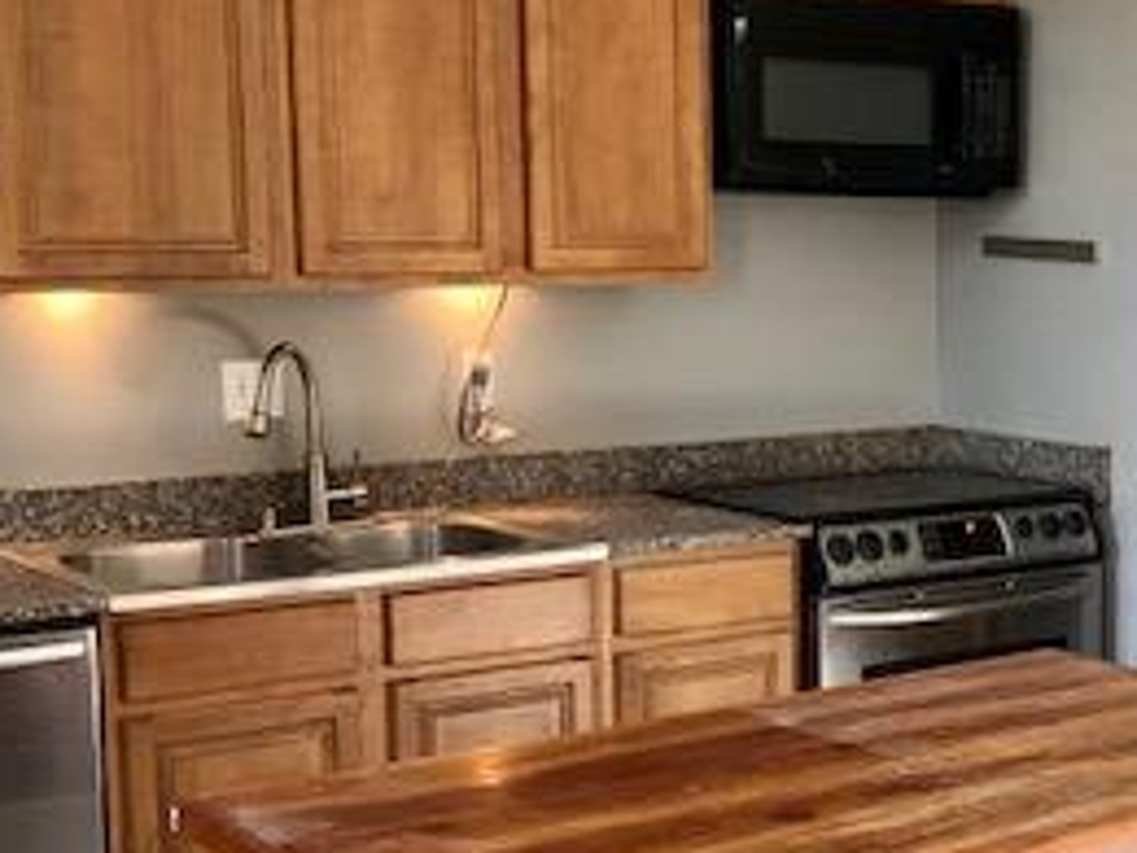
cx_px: 1102
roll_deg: -0.3
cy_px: 547
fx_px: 2266
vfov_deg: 21.3
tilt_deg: -8.1
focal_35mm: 69
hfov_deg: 26.8
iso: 25
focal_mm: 4
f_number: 1.8
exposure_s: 1/30
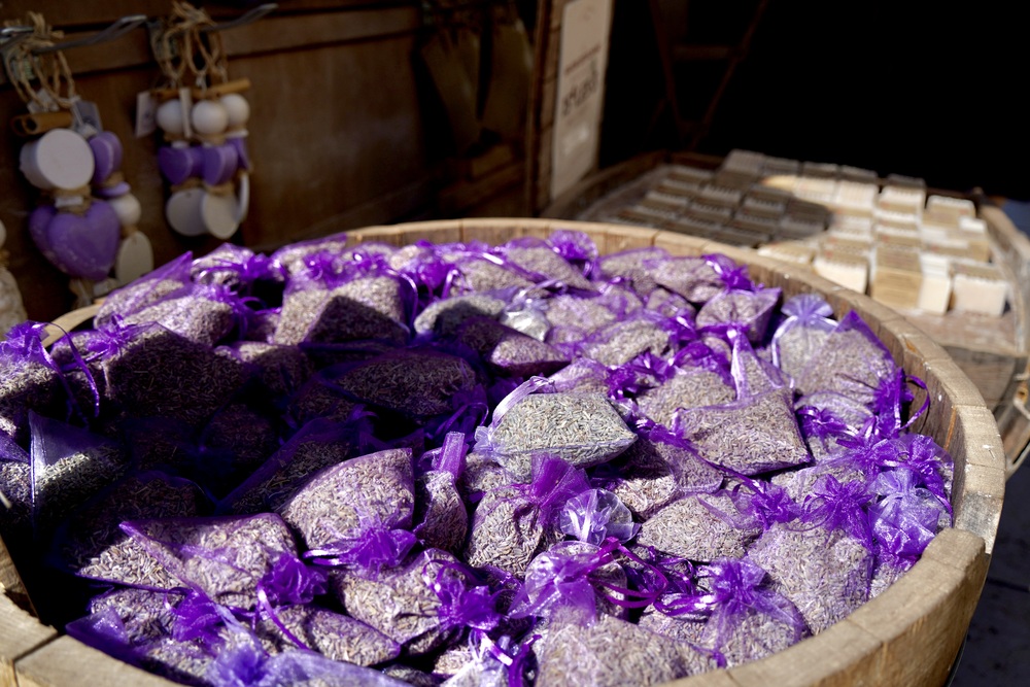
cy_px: 344
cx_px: 515
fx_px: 830
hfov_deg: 63.7
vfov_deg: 45.0
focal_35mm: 29
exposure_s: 1/2000
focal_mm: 29
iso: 160
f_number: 4
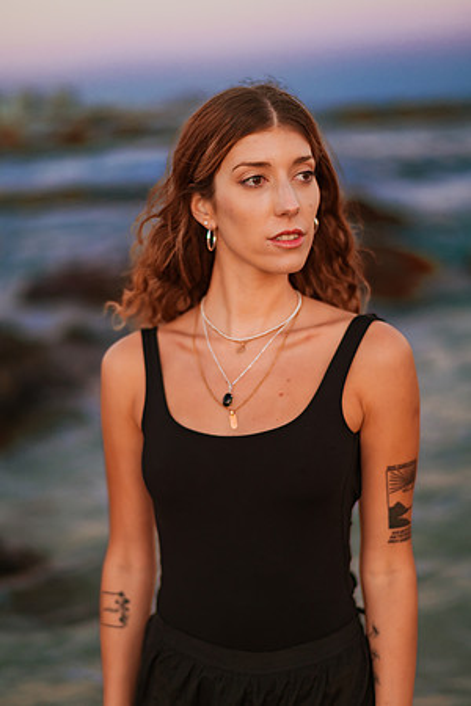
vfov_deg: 34.5
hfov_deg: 23.4
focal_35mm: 58
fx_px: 1138
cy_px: 353
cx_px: 236
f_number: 1.4
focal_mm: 58
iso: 200
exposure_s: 1/640
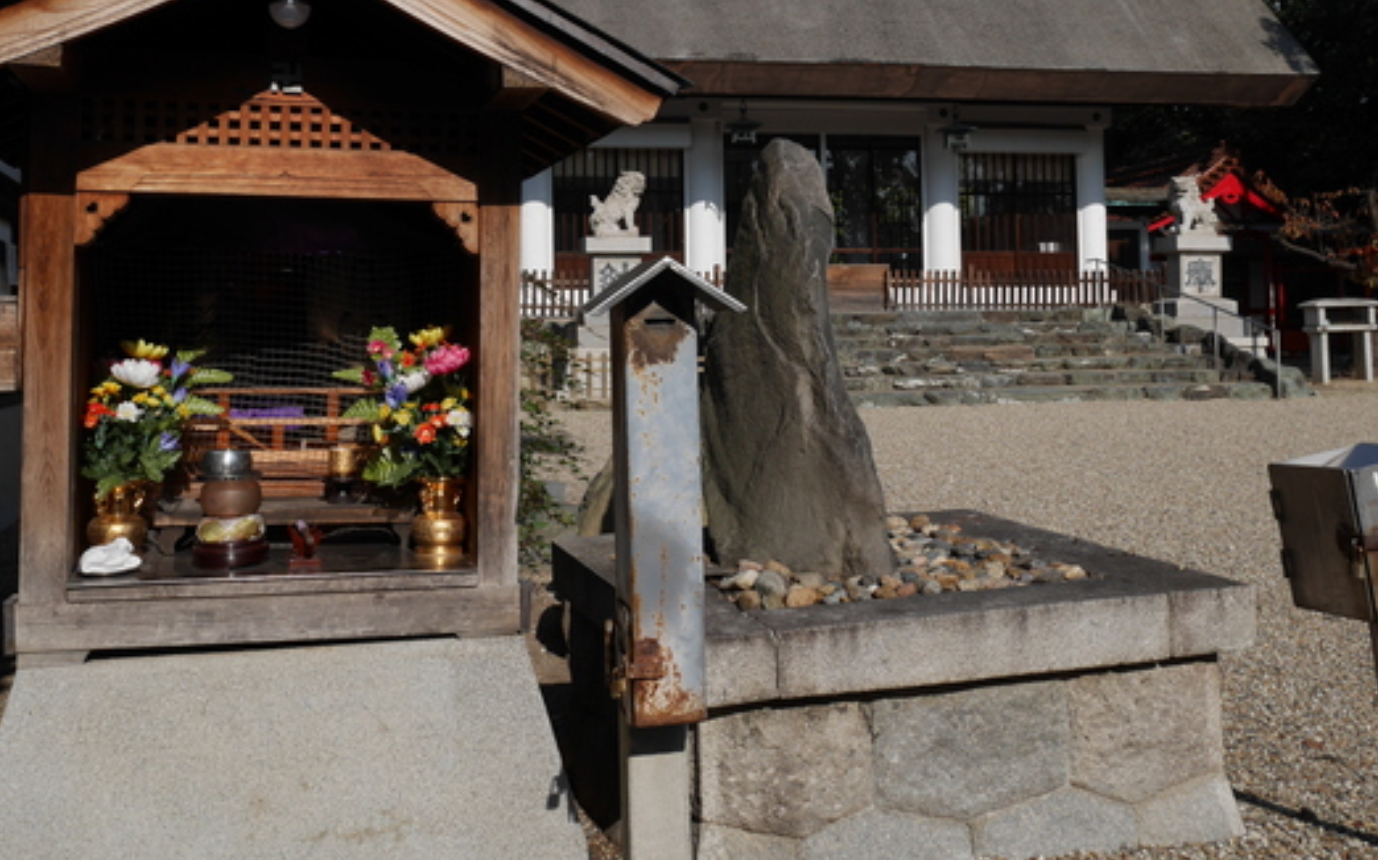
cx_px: 641
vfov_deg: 32.4
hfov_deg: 50.4
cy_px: 270
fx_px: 1464
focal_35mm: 39
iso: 200
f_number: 8
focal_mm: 16
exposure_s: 1/500
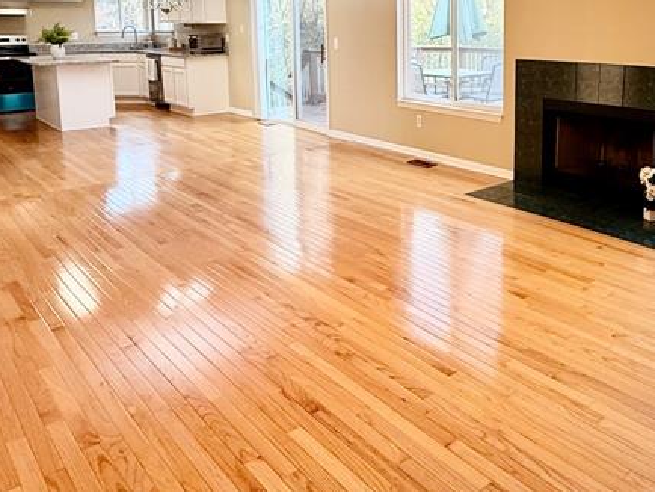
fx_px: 625
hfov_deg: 53.3
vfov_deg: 41.1
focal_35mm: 33
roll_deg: +0.2
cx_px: 474
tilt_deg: -6.4
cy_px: 95
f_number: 2.2
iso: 160
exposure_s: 1/120
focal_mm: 2.22
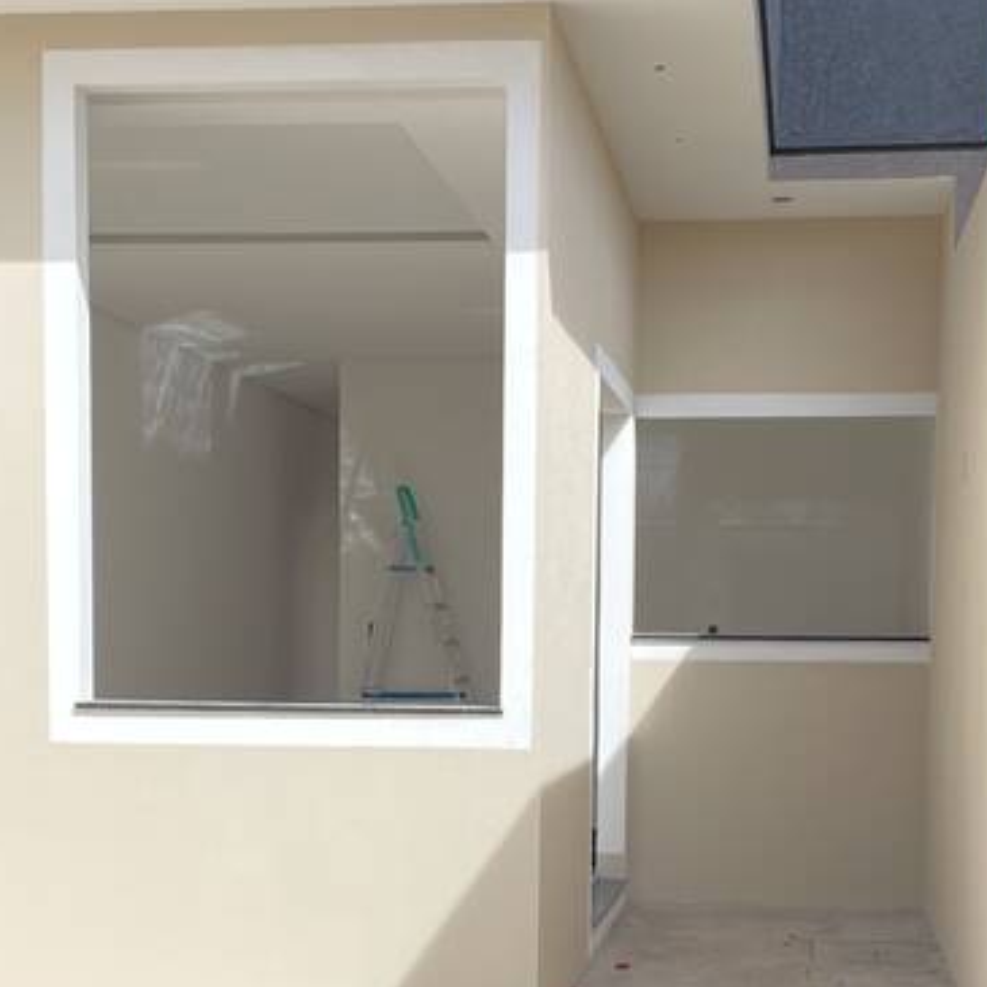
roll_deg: -0.4
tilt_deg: -4.2
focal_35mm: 68
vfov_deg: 24.8
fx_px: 2194
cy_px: 830
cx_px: 516
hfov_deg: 25.4
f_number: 1.6
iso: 32
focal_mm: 4.2
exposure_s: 1/720
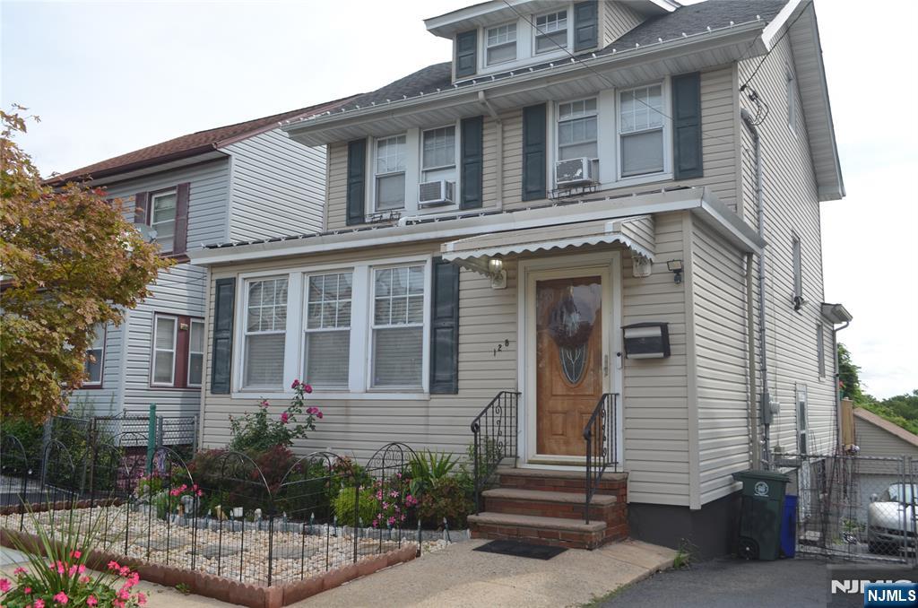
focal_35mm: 30
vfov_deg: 43.4
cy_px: 304
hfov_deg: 62.0
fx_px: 763
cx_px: 459
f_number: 8
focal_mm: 20
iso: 110
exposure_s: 1/250
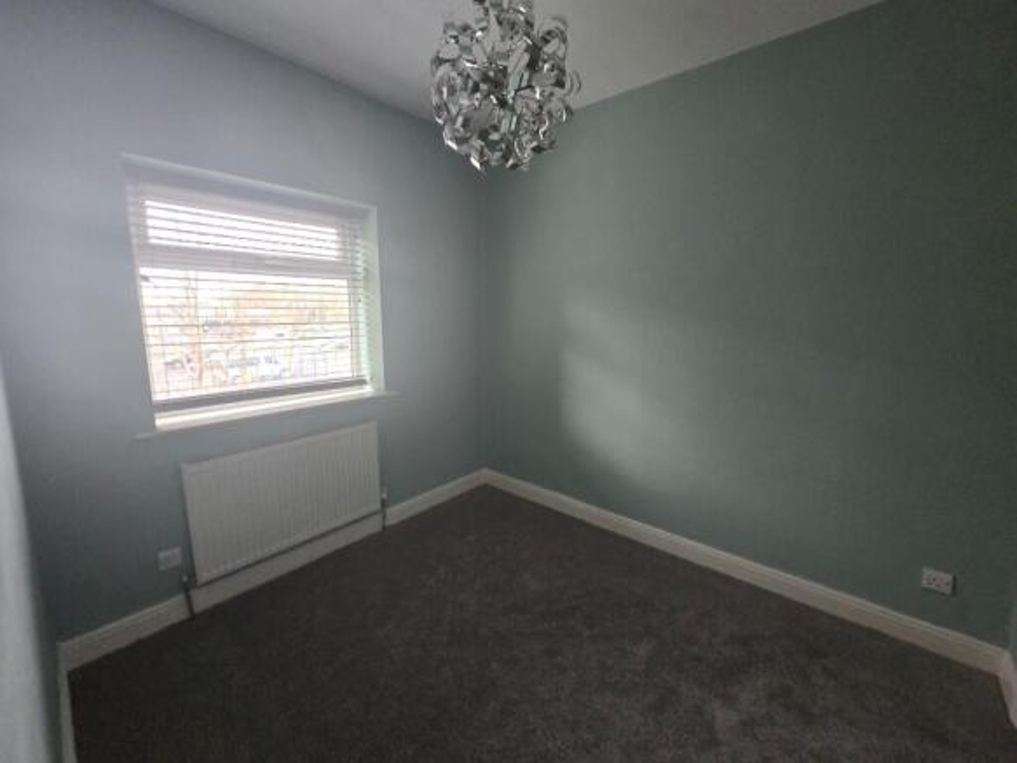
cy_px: 382
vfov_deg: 89.9
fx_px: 382
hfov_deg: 106.2
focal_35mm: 13
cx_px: 508
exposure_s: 1/60
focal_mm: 2.2
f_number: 2.2
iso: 400
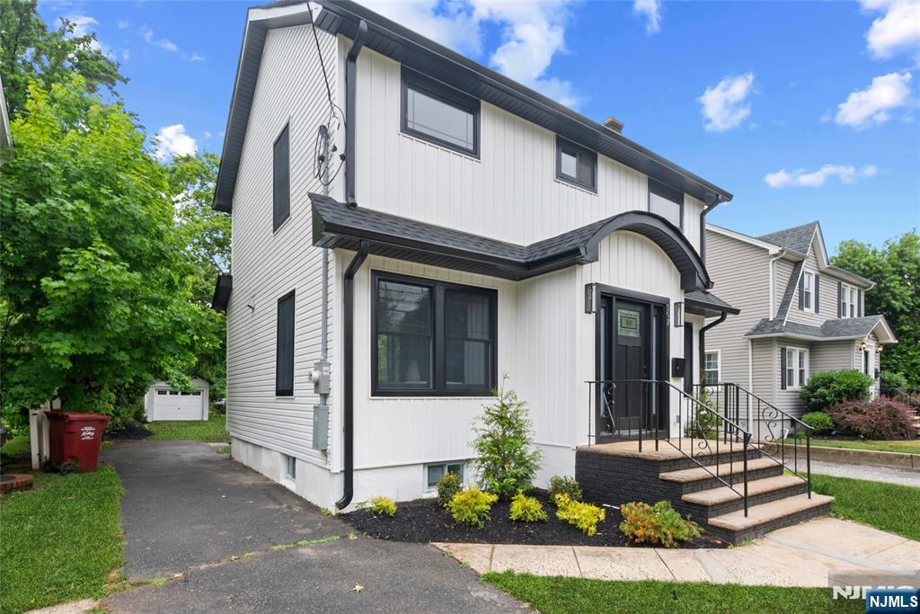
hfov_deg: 93.3
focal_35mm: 17
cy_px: 307
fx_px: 434
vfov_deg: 70.5
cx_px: 460
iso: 250
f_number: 9
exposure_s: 1/13
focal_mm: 17
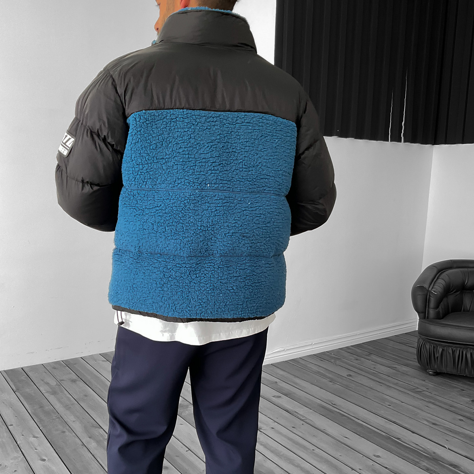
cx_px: 242
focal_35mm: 35
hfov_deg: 47.2
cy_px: 294
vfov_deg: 46.8
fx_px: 542
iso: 50
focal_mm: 3
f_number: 1.8
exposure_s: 1/120
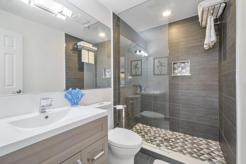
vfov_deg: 77.3
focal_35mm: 15
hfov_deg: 100.4
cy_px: 82
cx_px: 123
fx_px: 102
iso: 160
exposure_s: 1/1.67
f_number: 11
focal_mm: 10
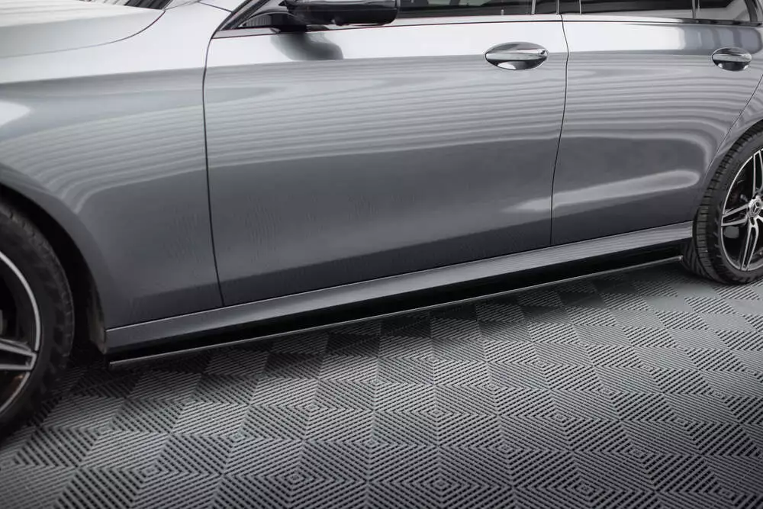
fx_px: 795
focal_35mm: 38
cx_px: 409
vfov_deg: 35.5
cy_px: 273
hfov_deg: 51.2
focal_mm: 35
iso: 500
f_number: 2.5
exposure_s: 1/100
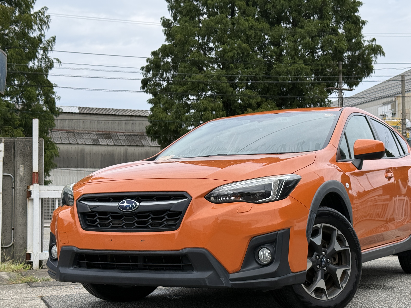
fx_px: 677
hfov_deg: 33.7
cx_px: 235
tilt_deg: +2.2
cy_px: 177
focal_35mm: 57
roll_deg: -0.2
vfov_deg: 25.6
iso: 80
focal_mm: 6.76
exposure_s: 1/3378
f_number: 1.78
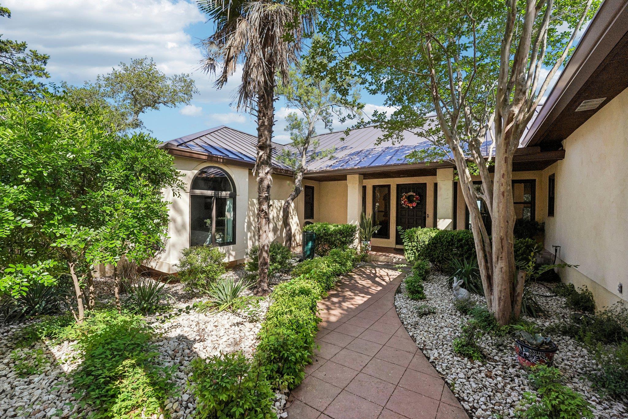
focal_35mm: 14
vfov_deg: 81.2
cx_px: 314
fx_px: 244
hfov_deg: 104.3
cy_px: 210
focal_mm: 14
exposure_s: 1/640
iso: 400
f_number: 8
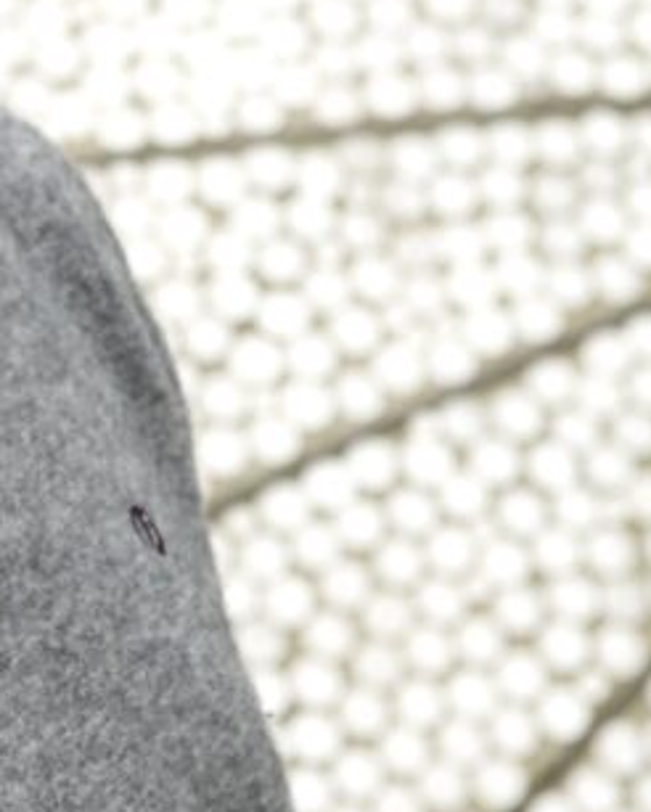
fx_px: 5269
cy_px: 164
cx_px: -221
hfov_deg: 7.0
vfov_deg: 8.8
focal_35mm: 219
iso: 400
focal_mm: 70
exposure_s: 1/200
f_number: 6.3
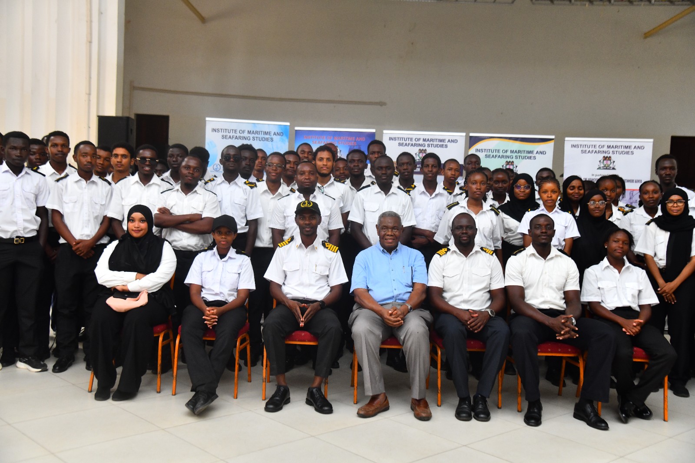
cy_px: 232
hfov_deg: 50.7
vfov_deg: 35.0
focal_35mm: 38
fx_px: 733
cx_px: 348
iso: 1000
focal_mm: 38
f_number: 4.5
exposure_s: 1/200
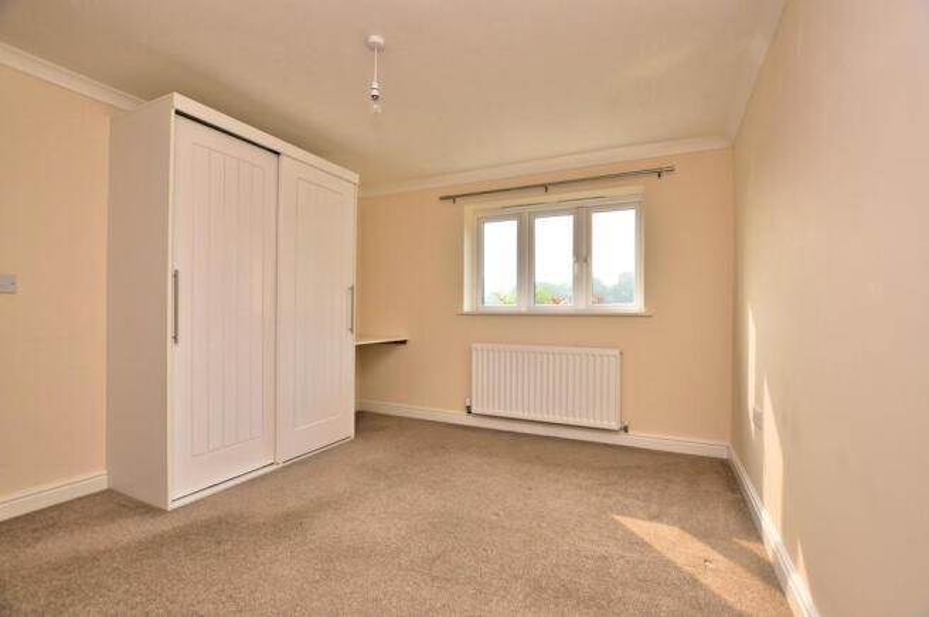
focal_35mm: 15
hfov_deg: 100.4
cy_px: 308
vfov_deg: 77.2
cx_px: 464
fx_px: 387
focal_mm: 10
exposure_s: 1/100
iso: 100
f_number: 5
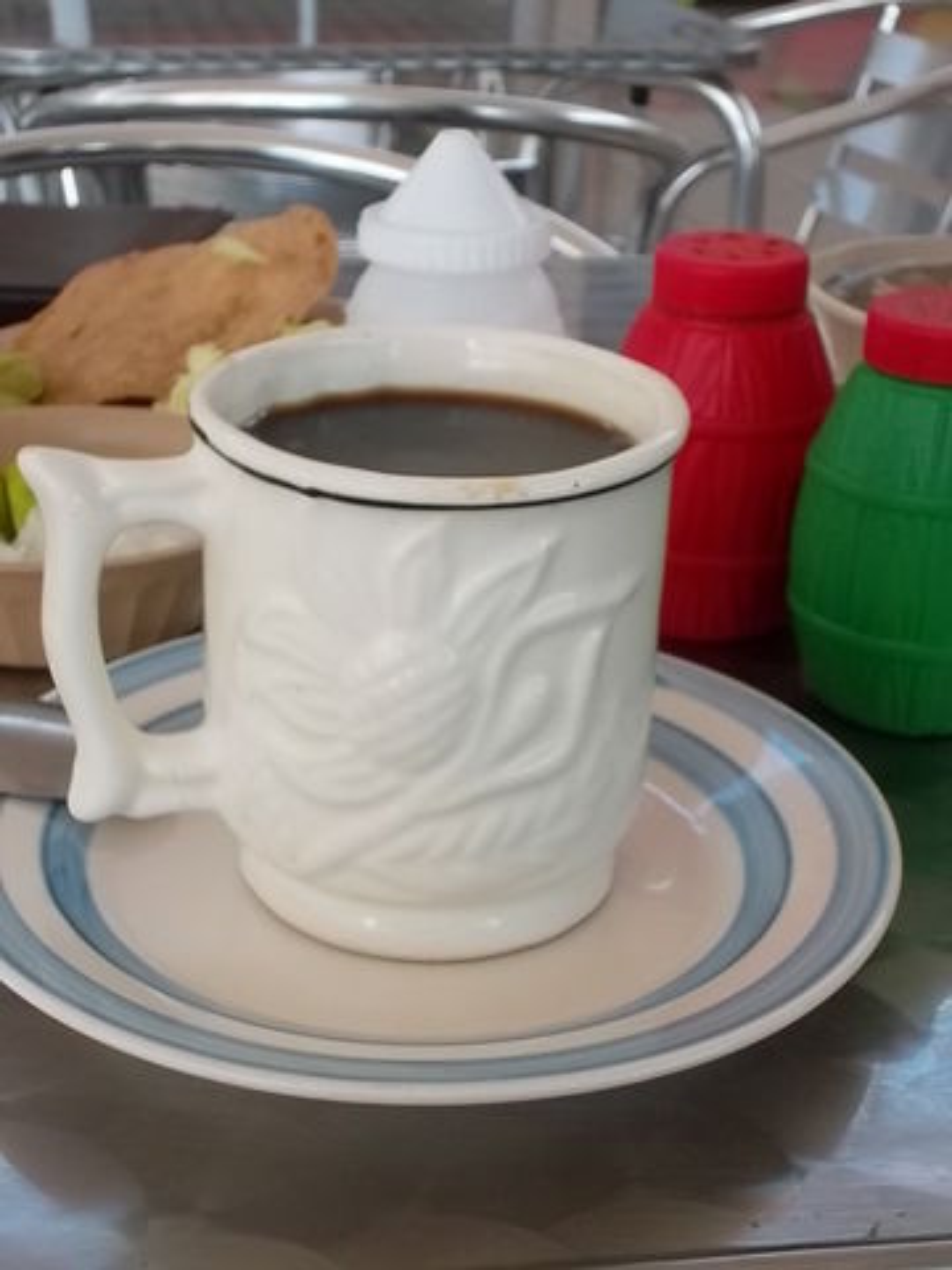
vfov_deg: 34.3
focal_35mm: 56
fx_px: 2053
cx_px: 476
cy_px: 635
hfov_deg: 26.1
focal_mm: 7.9
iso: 200
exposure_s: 1/60
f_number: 4.7
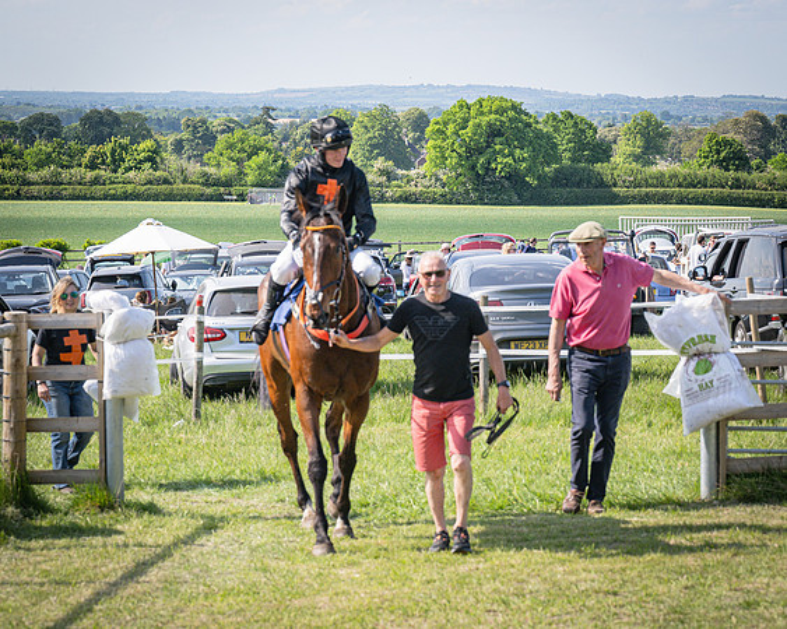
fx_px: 2665
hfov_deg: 16.8
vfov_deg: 13.5
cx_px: 347
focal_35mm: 114
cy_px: 259
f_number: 5.6
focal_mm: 70
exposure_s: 1/1000
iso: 320
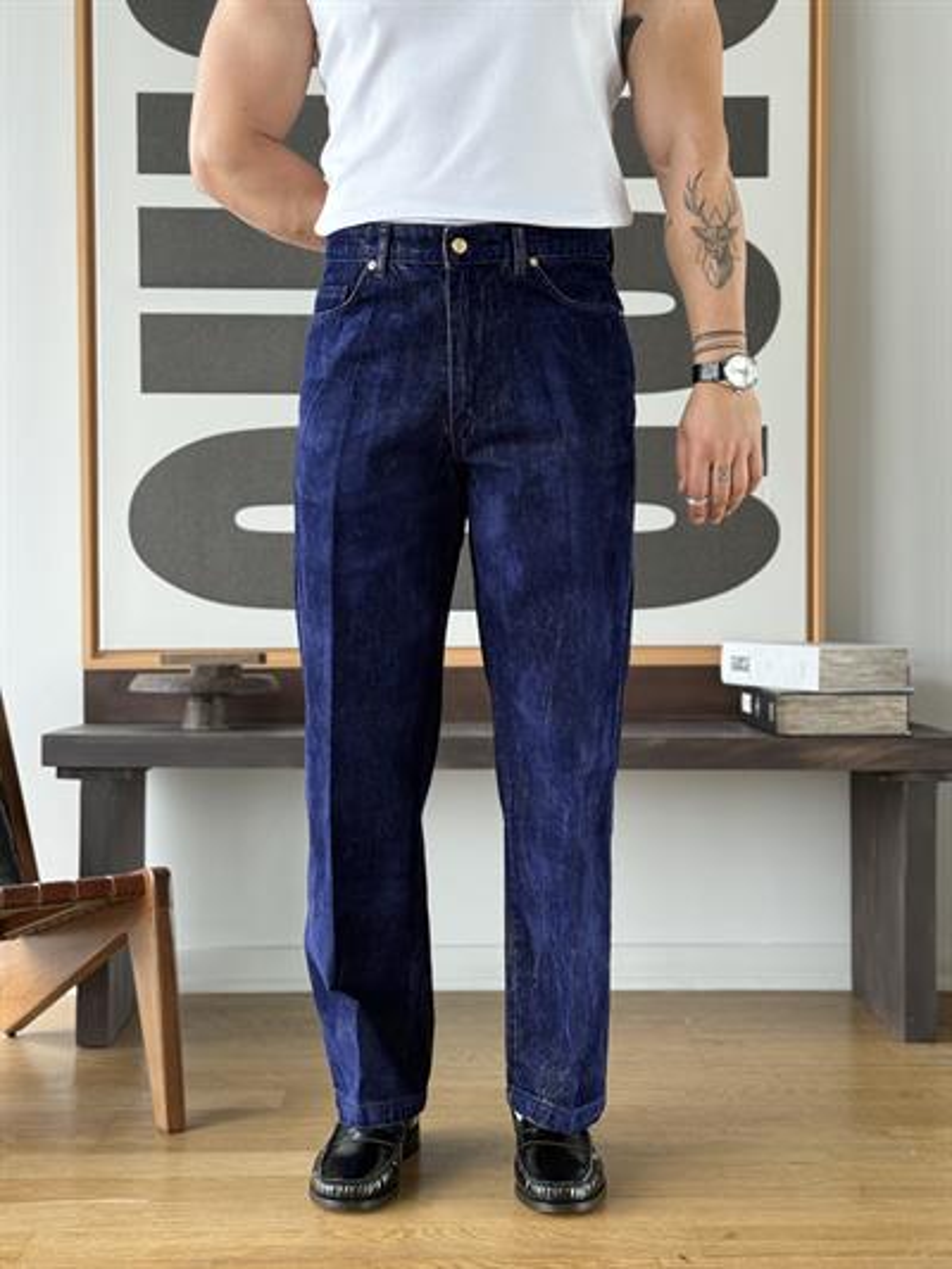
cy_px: 634
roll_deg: -0.2
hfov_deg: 30.3
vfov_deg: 39.6
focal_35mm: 48
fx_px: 1759
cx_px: 476
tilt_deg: -0.9
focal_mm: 6.76
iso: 100
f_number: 1.78
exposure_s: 1/113
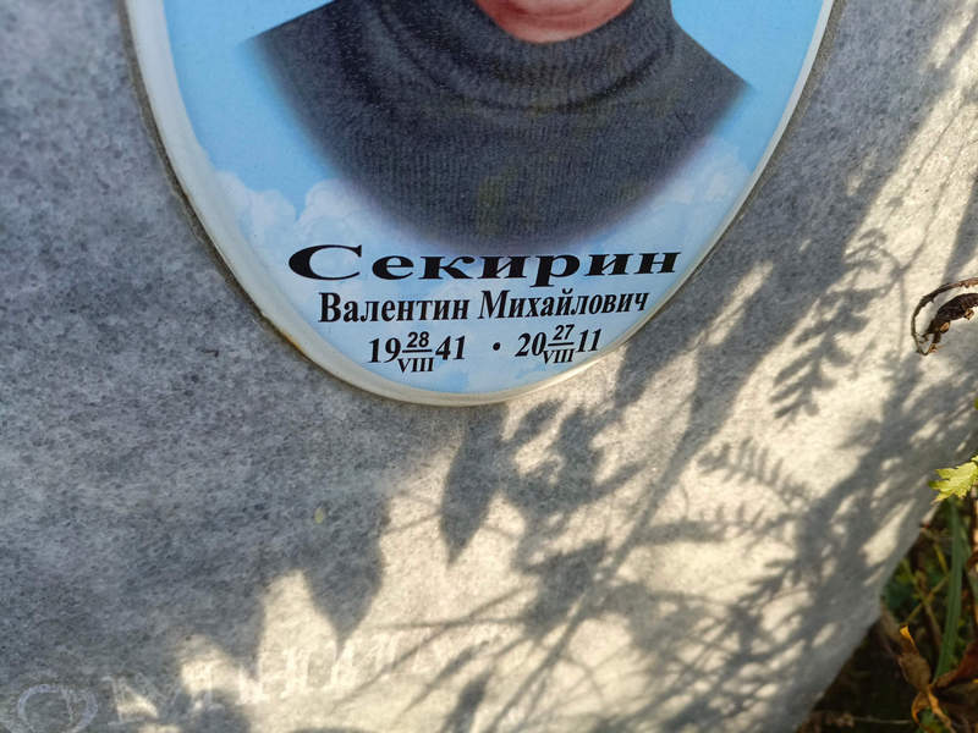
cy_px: 366
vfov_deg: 54.9
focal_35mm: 25
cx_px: 489
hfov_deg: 69.4
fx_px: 706
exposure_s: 1/219
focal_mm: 4.76
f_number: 1.69
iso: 112
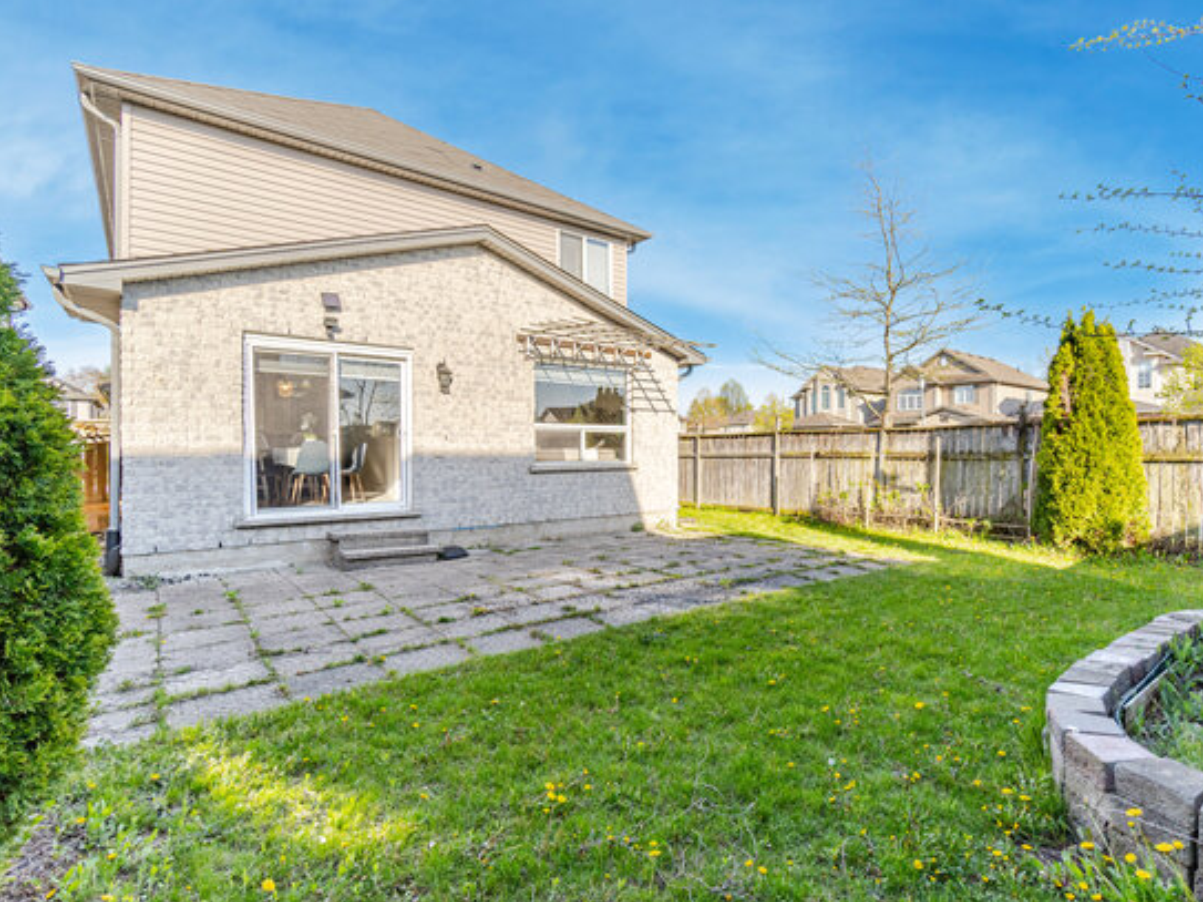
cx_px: 687
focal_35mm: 17
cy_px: 455
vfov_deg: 74.7
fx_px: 591
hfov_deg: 90.5
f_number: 7.1
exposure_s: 1/160
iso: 50
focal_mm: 10
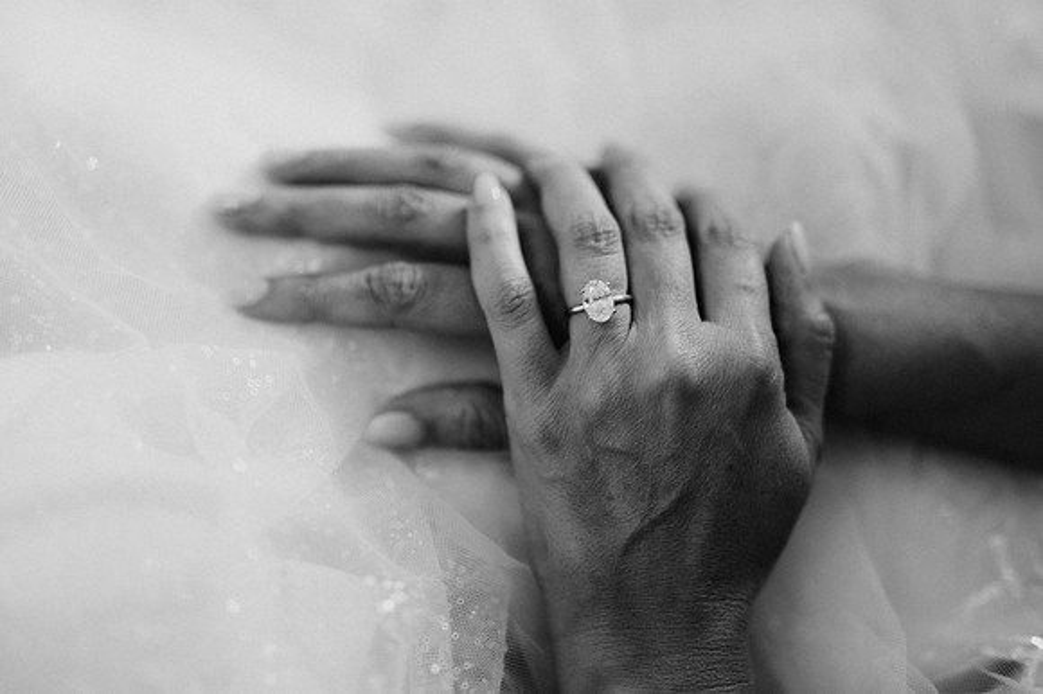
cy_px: 347
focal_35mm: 50
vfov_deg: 27.0
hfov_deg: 39.6
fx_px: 1448
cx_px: 522
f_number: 1.4
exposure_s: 1/250
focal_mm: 50
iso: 500
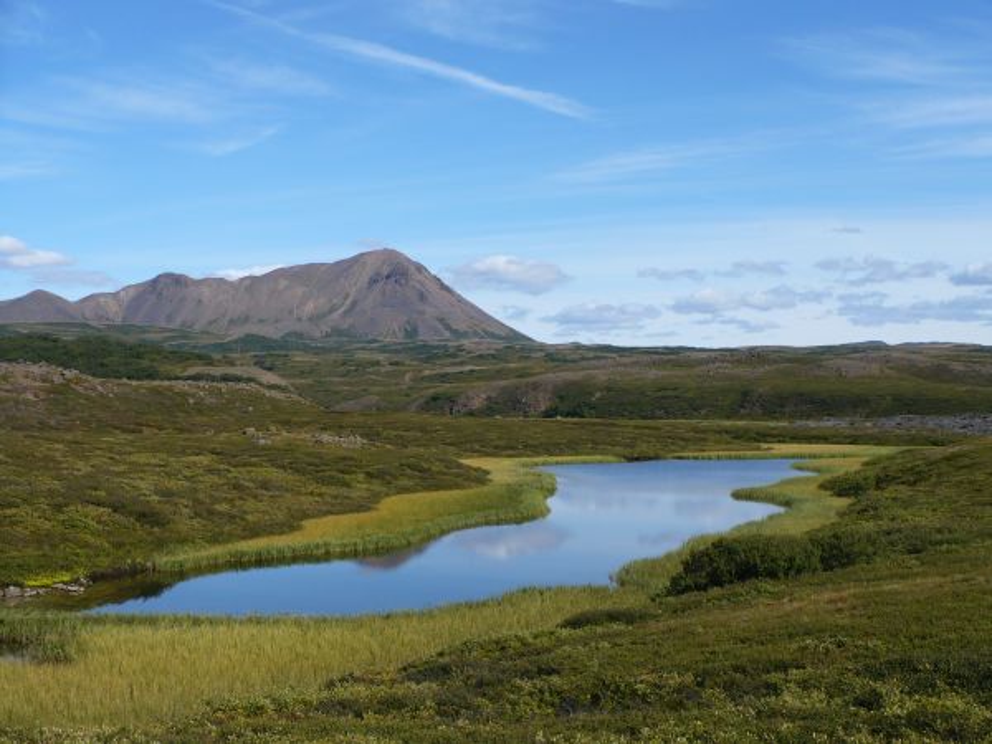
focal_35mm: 48
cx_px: 496
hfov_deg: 39.7
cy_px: 372
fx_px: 1376
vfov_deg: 30.3
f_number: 9
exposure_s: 1/200
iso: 100
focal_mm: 7.9
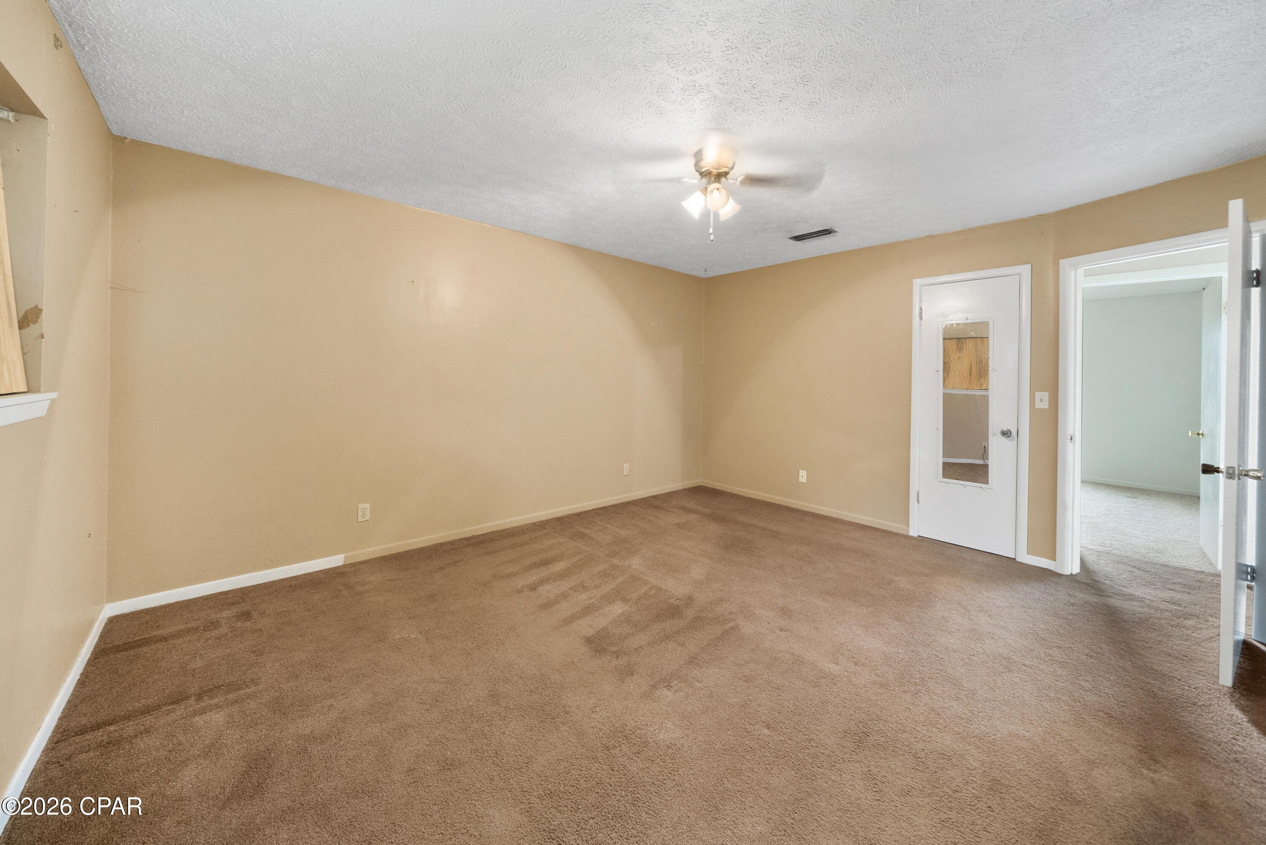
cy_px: 422
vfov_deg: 90.1
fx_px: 422
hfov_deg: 112.6
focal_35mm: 12
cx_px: 633
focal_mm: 12
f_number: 7.1
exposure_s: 1/4
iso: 2000
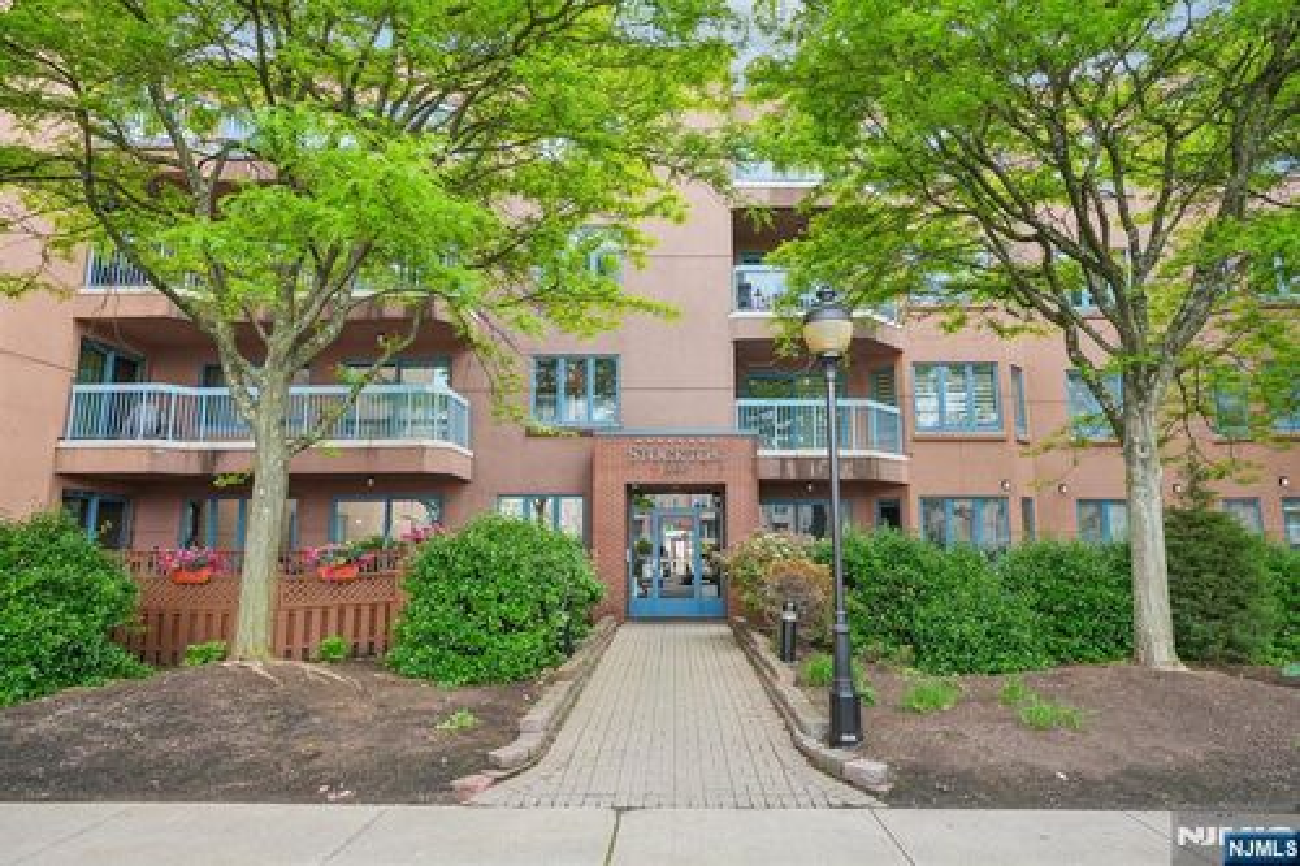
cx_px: 650
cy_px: 433
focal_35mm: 21
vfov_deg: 59.5
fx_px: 758
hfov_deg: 81.2
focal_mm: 21
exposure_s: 1/30
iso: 100
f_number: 8
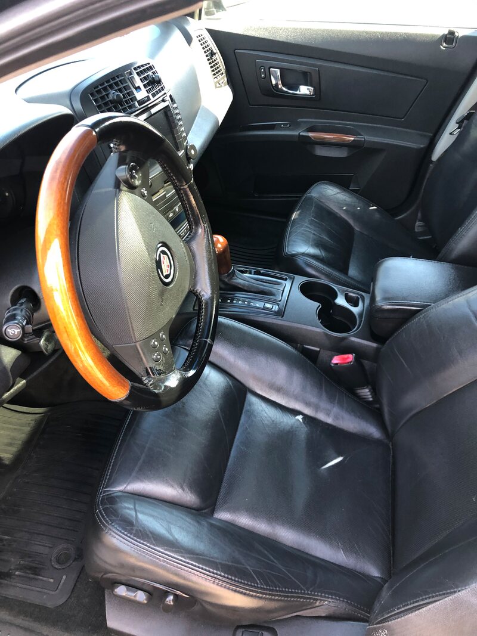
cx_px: 238
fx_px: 515
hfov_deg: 49.7
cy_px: 318
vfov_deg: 63.4
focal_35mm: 28
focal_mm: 4
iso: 40
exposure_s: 1/30
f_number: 1.8
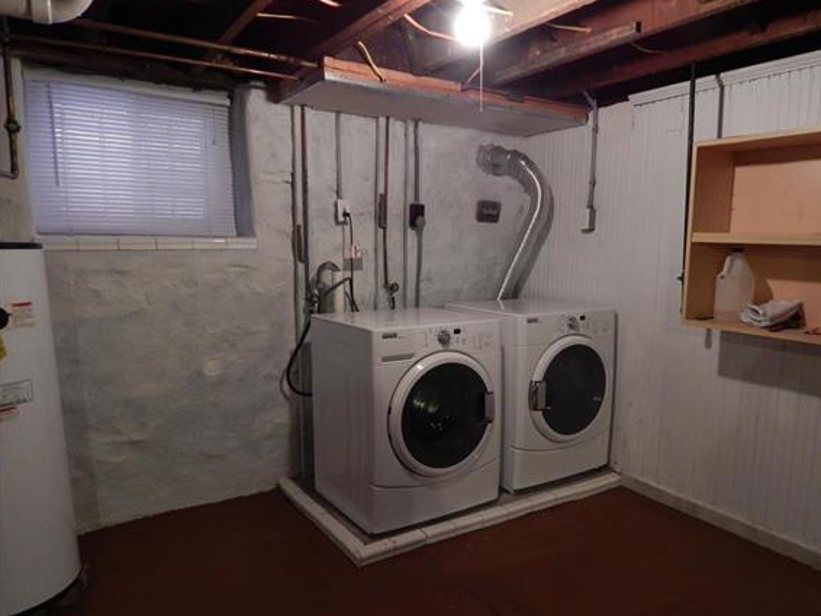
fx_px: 617
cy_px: 335
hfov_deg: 67.1
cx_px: 458
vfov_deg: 53.0
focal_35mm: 26
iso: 400
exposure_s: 1/15
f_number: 3
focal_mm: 4
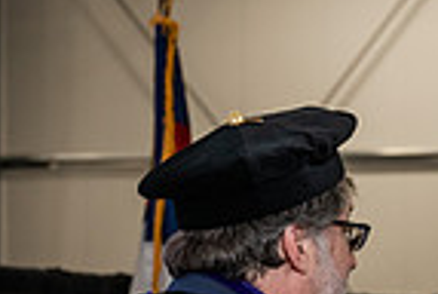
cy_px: 528
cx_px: 389
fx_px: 3450
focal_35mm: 283
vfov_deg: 4.8
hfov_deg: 7.2
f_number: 5
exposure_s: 1/200
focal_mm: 70
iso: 1250
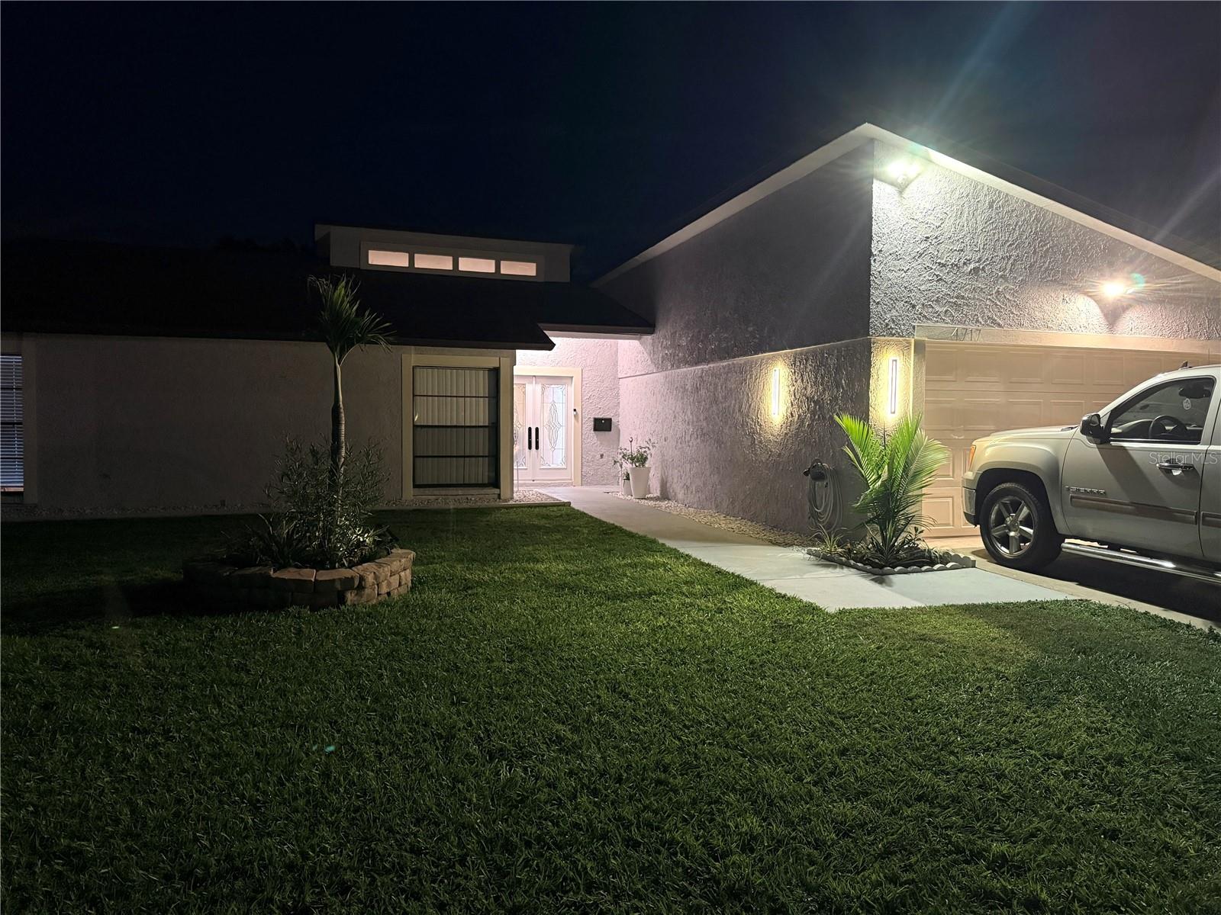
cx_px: 610
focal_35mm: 24
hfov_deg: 71.6
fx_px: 847
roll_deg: -0.4
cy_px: 458
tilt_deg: -1.6
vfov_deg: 56.8
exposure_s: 1/40
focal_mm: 6.76
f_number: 1.78
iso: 1000
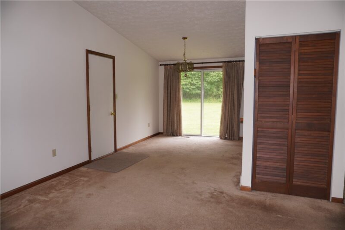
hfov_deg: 73.8
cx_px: 172
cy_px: 115
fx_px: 230
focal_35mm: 24
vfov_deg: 53.1
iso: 100
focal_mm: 16
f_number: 3.5
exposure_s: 1/60
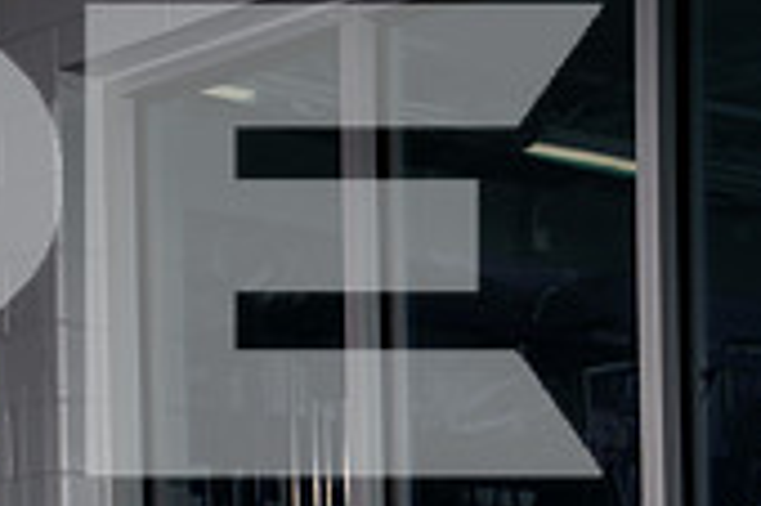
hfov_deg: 14.9
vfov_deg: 10.7
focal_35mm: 123
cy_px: 786
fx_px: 2598
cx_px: -524
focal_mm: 36
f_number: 8
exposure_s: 1/250
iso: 100
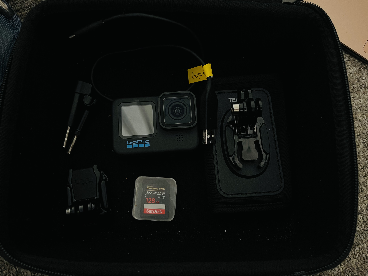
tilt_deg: -77.9
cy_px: 138
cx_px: 184
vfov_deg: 53.1
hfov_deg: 67.3
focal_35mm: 26
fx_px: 276
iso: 250
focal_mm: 5.1
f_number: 1.6
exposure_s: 1/60
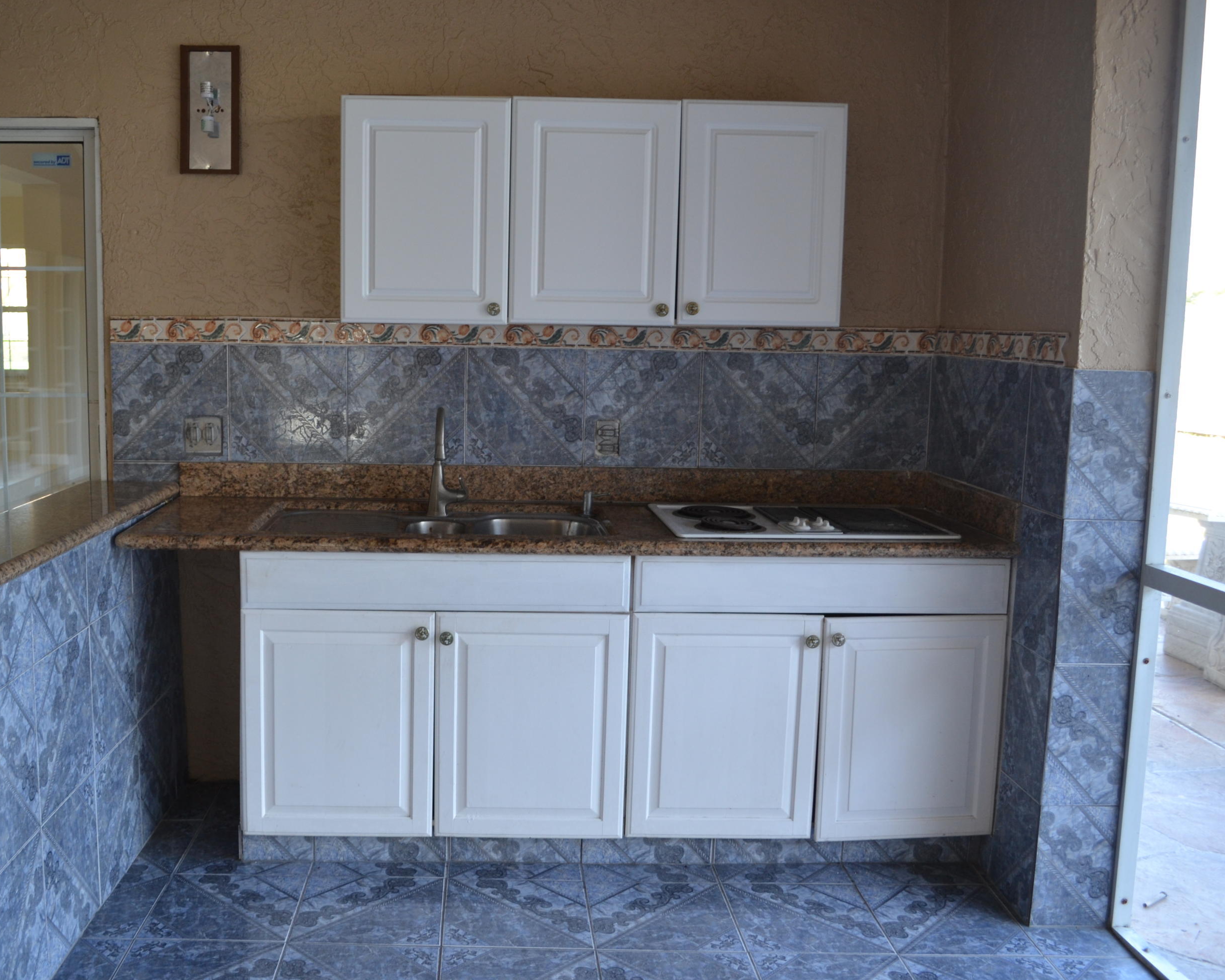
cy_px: 494
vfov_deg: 47.1
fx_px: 1124
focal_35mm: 31
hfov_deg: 56.9
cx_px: 512
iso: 400
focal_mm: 18
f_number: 4
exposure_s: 1/60
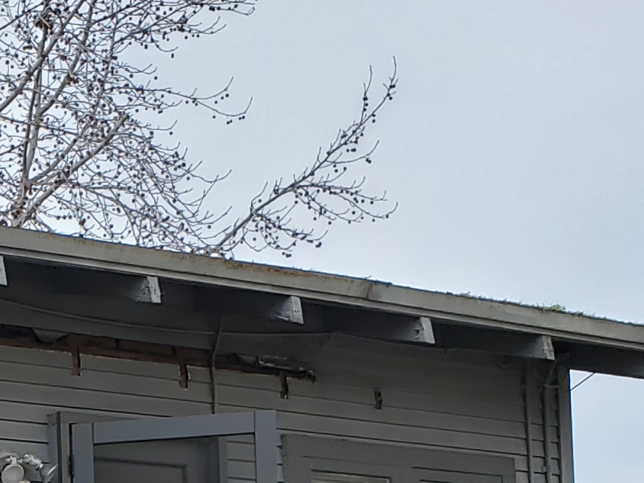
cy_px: 945
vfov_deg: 11.4
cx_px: -316
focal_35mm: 118
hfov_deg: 15.4
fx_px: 2195
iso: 50
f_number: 2.4
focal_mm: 4.3
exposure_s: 1/941
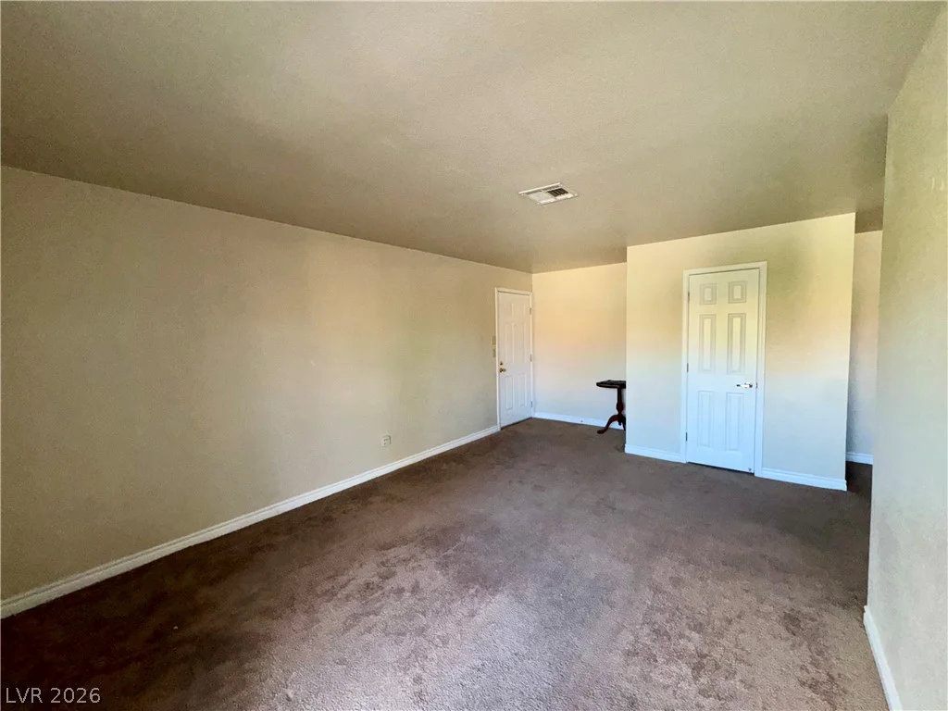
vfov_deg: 85.7
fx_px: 383
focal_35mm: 14
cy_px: 356
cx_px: 474
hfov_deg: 102.1
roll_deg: +0.8
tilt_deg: -4.3
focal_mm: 2.22
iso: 160
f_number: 2.2
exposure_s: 1/112
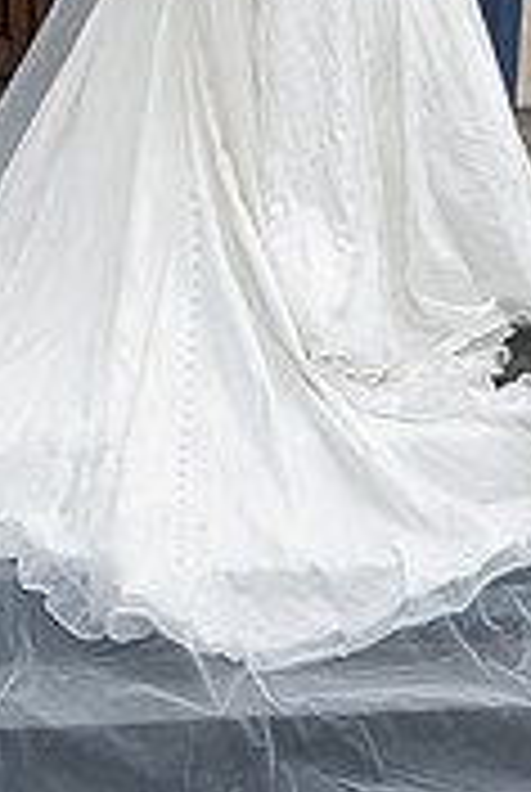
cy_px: -207
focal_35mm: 125
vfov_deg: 15.6
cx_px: 378
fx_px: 2755
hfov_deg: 11.0
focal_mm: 49
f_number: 5
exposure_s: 1/250
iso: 250
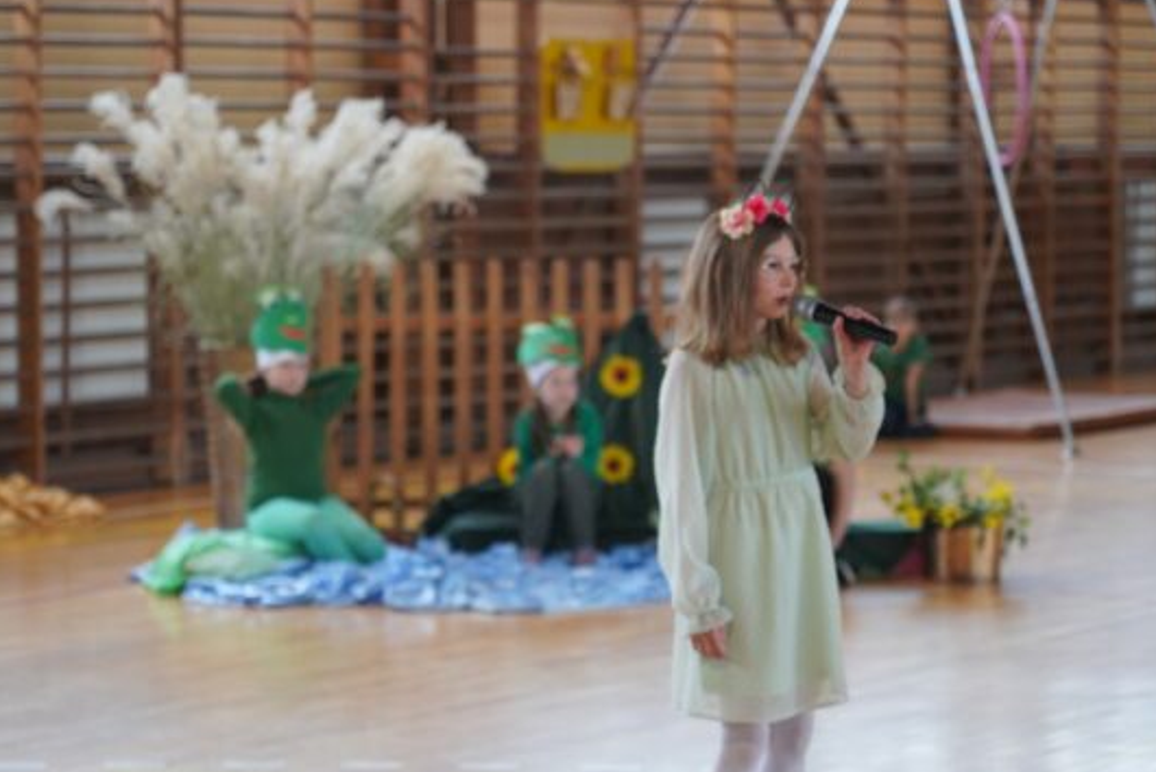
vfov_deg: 12.2
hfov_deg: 18.2
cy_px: 371
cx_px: 541
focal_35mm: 112
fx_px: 3598
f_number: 4
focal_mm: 99
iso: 2500
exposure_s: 1/160
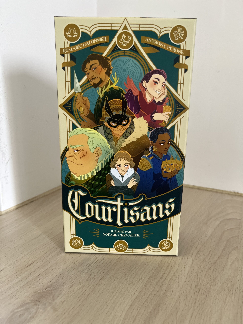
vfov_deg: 67.3
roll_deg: -2.7
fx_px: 243
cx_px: 122
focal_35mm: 26
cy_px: 162
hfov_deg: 53.1
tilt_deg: -15.4
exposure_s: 1/60
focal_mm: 5.1
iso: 160
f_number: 1.6
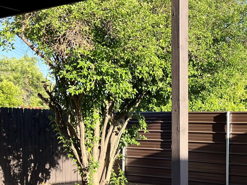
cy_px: 138
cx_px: 221
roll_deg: -0.3
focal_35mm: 65
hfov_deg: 28.7
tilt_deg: -0.9
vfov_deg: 22.4
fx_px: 464
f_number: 1.5
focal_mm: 5.7
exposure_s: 1/1252
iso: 50
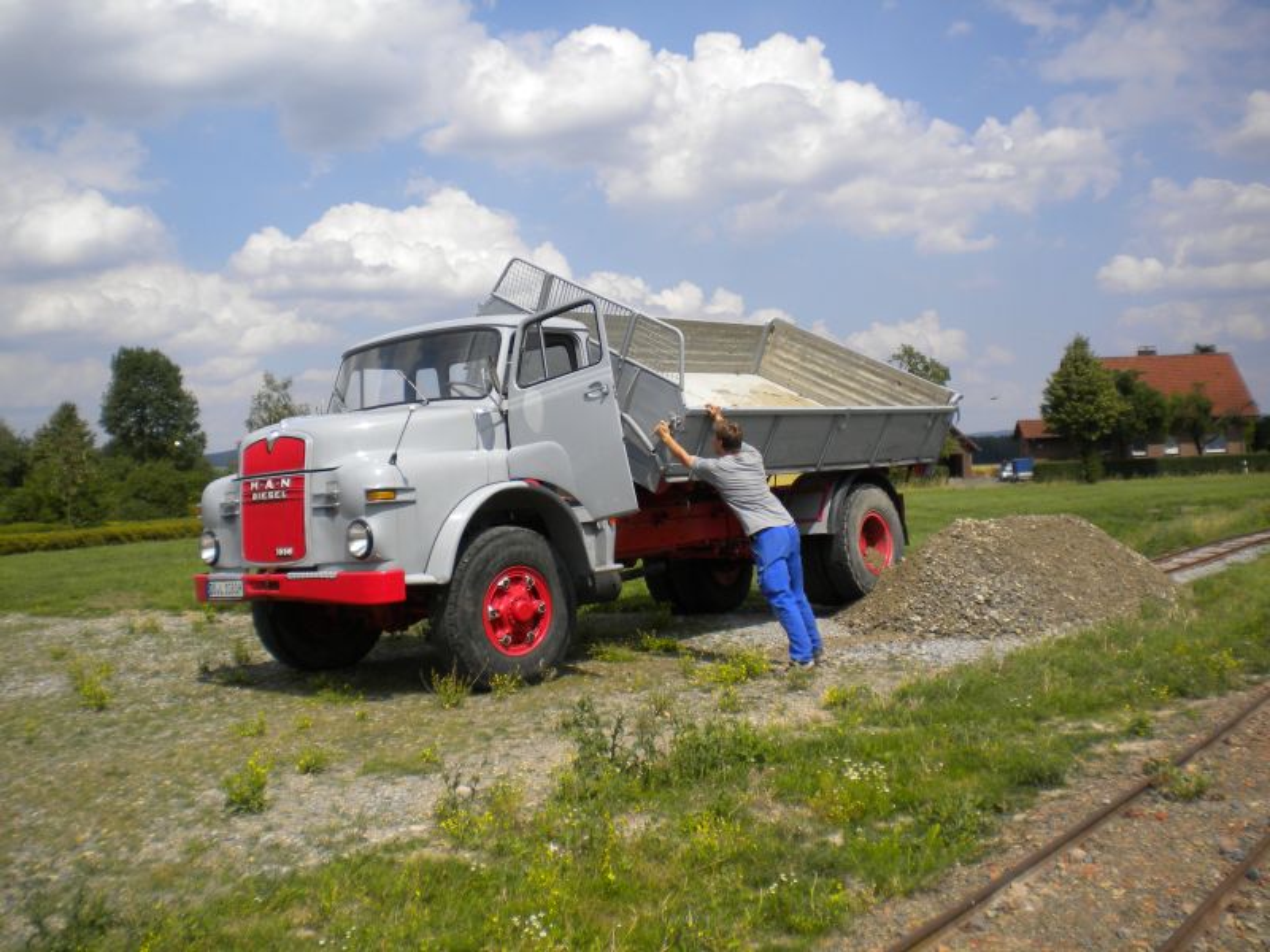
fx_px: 1284
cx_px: 635
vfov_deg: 40.7
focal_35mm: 35
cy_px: 476
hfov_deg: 52.6
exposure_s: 1/838
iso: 80
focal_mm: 6.3
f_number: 4.6
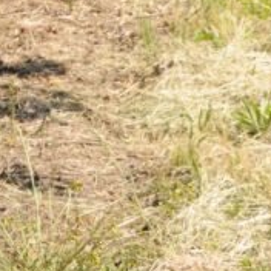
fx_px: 1842
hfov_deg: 8.3
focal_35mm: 208
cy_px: -399
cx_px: -120
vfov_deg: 7.8
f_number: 4
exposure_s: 1/3200
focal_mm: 28
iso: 640
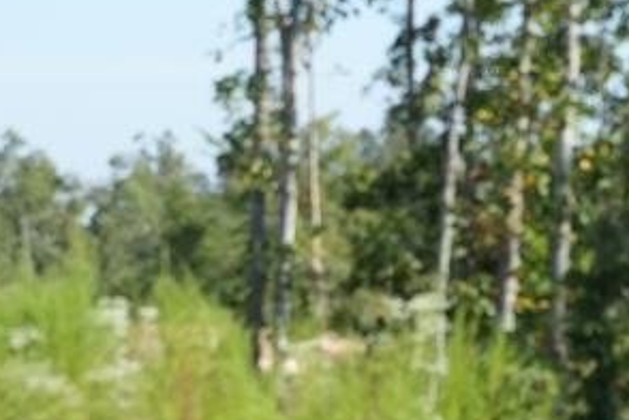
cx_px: 535
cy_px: 404
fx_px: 4263
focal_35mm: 244
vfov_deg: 5.6
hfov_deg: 8.4
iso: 640
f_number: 7.1
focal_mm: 35
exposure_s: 1/1250
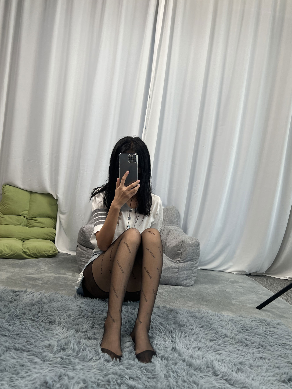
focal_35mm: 28
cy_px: 191
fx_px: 315
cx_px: 144
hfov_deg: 49.7
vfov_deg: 63.4
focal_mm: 5.7
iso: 64
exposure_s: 1/121
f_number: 1.5
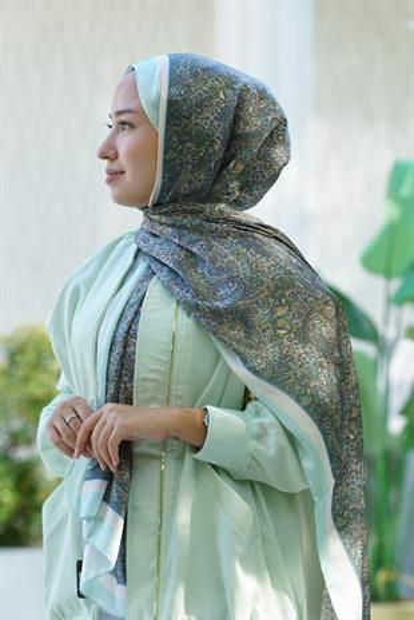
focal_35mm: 140
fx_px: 2411
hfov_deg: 9.8
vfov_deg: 14.6
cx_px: 207
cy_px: 310
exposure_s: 1/125
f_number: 5.6
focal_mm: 140
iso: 500
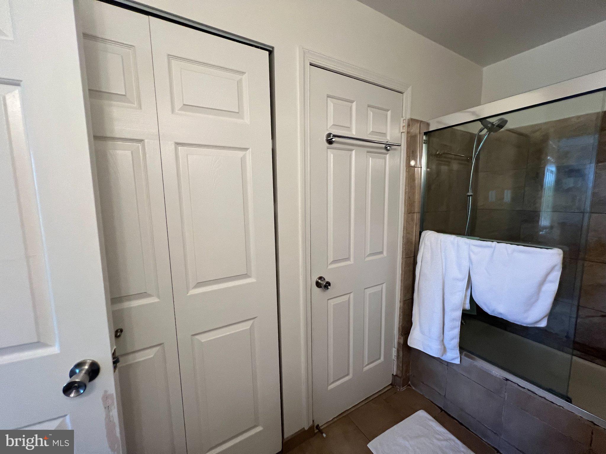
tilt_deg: -7.0
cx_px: 303
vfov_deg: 89.9
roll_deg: +0.1
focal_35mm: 13
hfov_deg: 106.2
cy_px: 227
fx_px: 228
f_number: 1.8
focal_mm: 1.57
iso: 200
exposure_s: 1/120
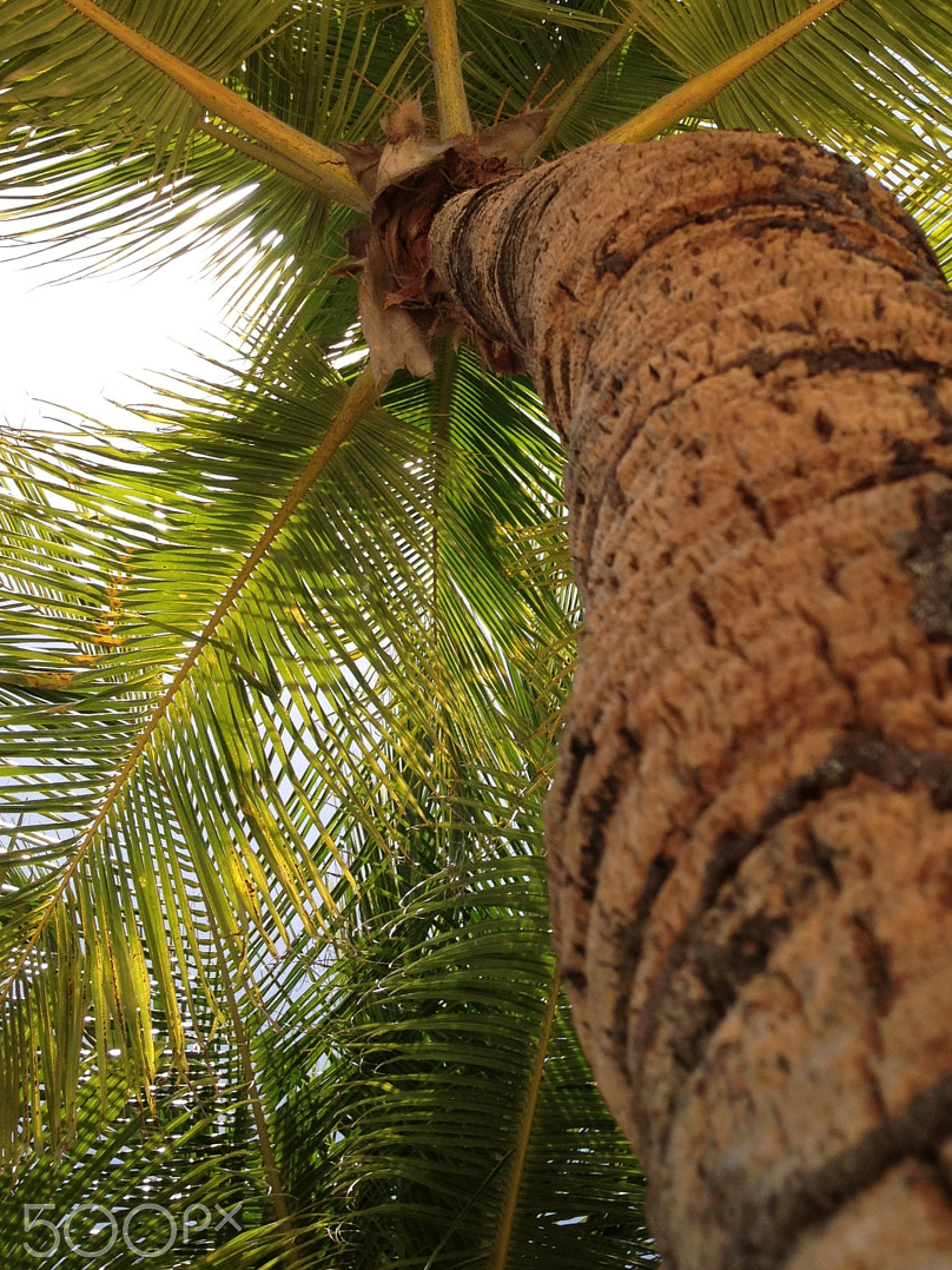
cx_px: 656
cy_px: 443
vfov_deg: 38.6
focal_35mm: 49
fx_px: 1797
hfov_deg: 29.4
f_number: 2.4
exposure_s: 1/1130
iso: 50
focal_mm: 4.13
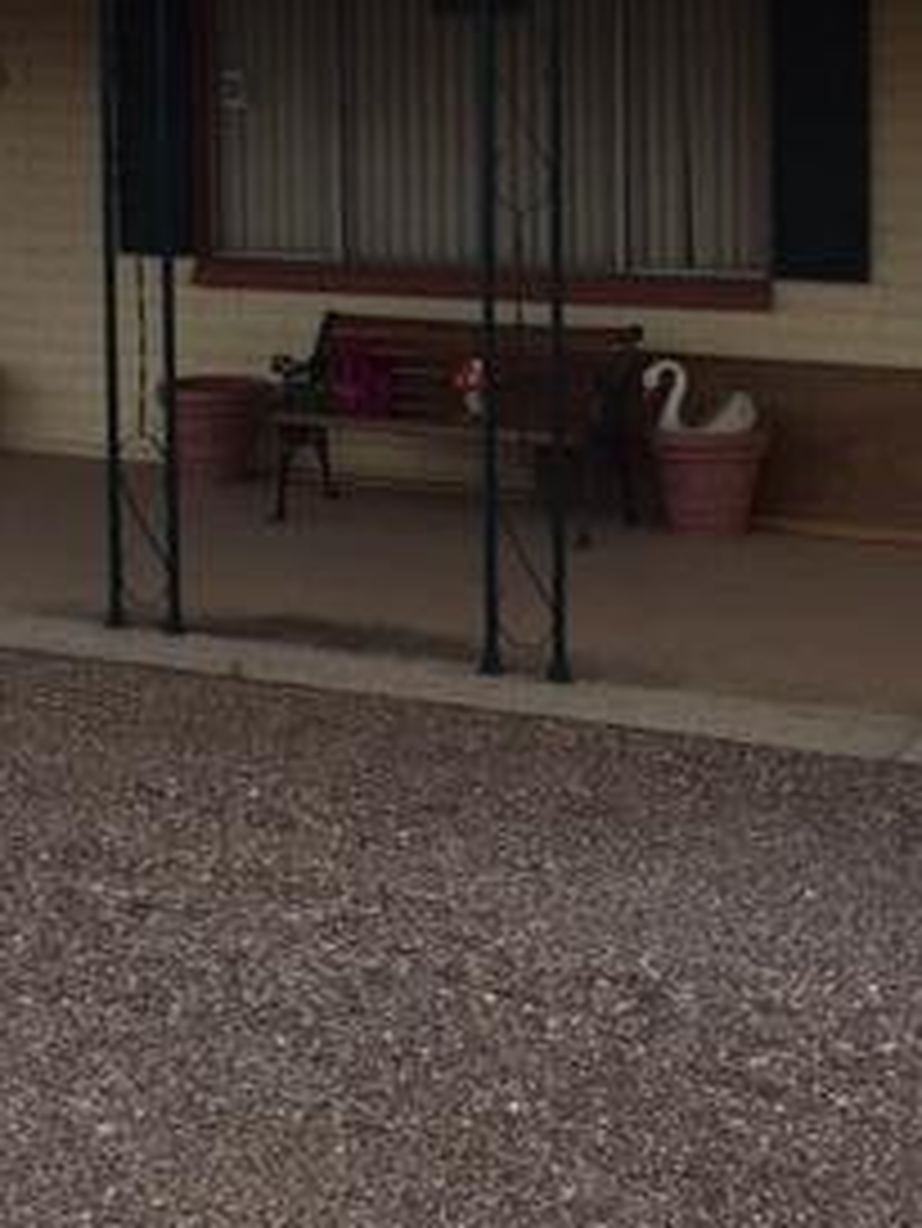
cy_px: 247
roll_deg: +1.4
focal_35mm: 68
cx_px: 499
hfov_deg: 21.6
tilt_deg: -4.4
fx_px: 2413
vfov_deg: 28.0
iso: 25
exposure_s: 1/836
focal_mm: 4.15
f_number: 2.2
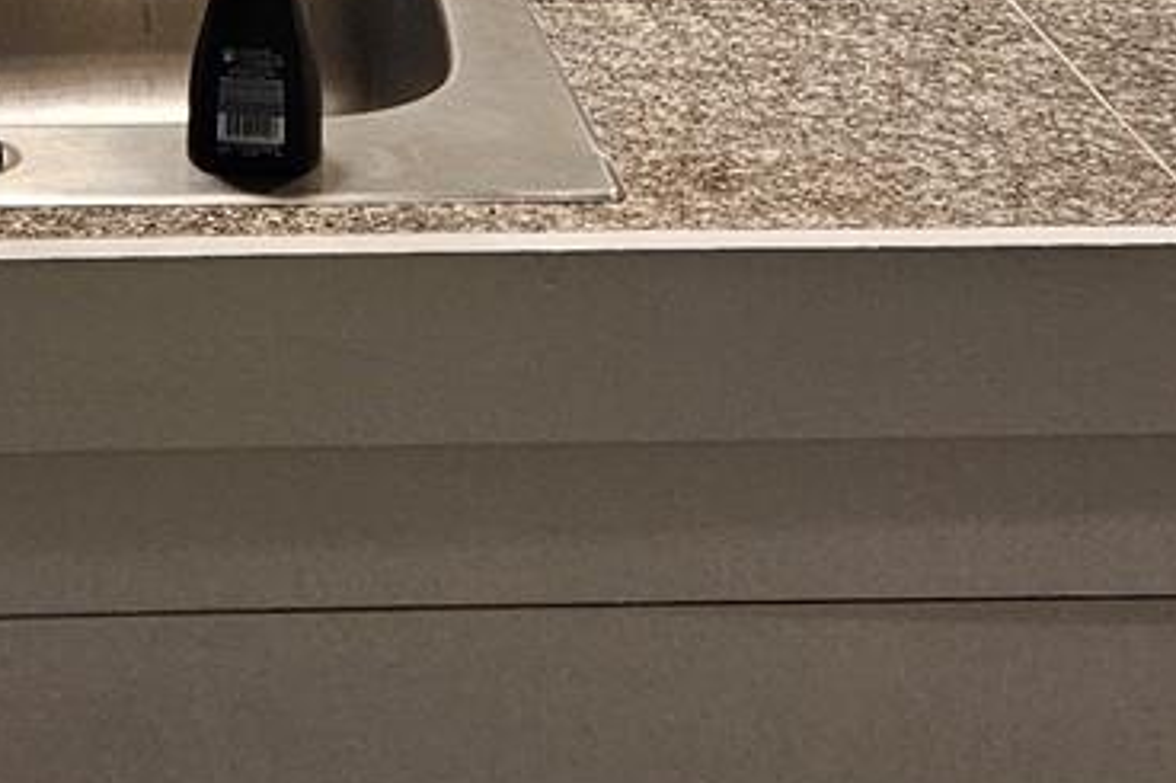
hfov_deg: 19.2
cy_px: -994
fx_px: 3396
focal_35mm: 104
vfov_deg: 11.3
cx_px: 86
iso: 320
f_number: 1.8
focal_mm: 5.4
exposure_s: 1/120
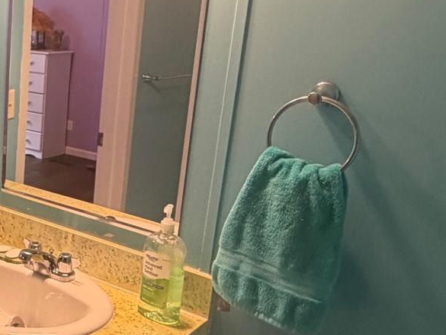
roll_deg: -1.6
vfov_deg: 29.7
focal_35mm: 49
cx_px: -15
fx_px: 631
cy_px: 176
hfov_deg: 34.8
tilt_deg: -11.7
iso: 250
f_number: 2.2
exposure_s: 1/60
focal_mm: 2.22
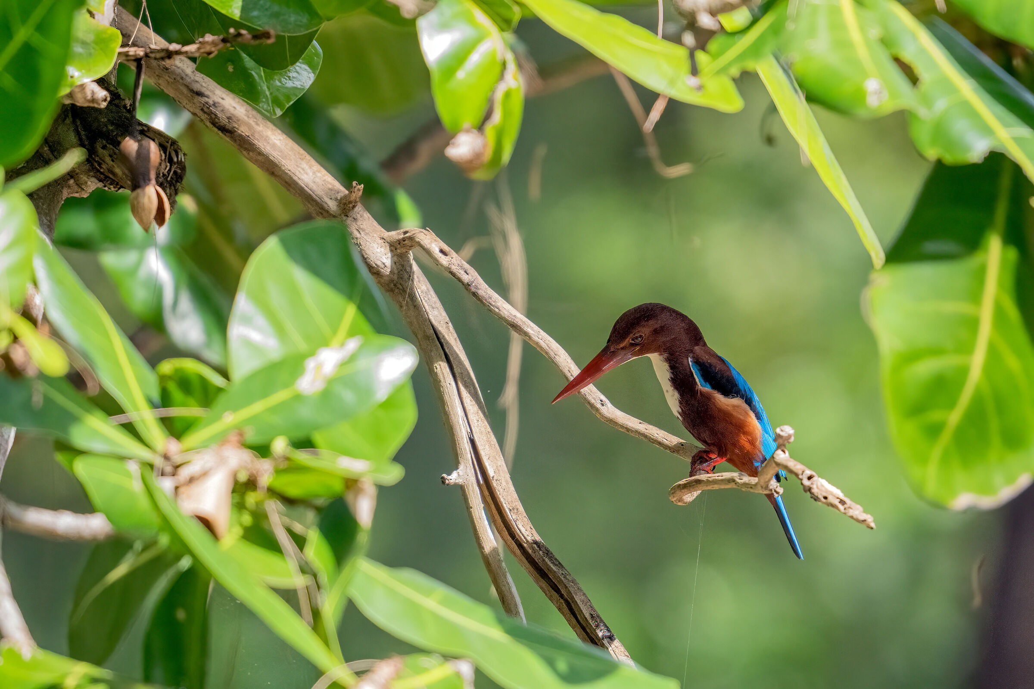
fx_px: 24814
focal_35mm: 864
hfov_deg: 2.4
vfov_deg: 1.6
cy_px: 344
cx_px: 517
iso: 4000
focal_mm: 576
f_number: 6.3
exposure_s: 1/2000
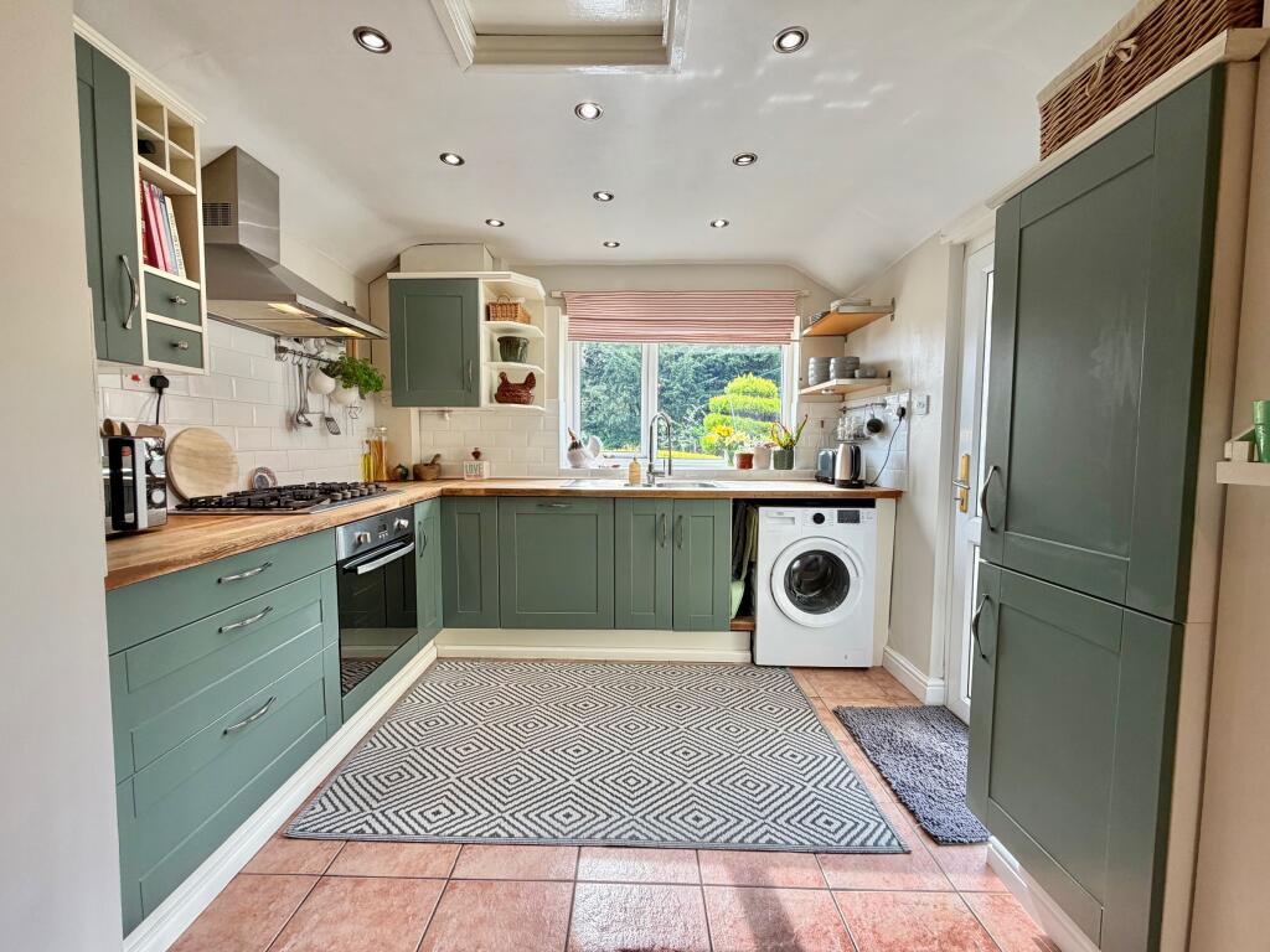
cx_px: 635
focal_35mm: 14
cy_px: 476
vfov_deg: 85.7
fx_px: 514
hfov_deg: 102.1
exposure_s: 1/121
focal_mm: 2.22
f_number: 2.2
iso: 100
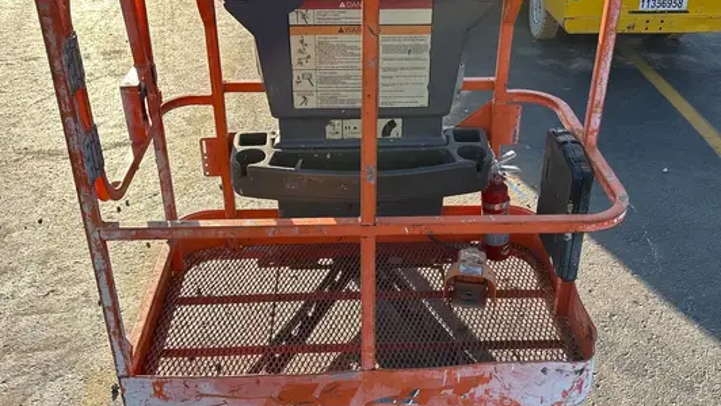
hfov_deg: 51.6
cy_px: 186
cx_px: 367
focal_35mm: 39
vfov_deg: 30.5
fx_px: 746
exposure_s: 1/1007
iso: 50
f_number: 1.6
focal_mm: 5.96
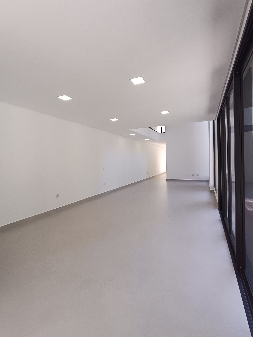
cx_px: 130
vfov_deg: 94.4
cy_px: 161
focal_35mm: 16
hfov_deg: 78.1
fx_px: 156
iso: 75
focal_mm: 1.65
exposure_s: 1/120
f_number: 2.2
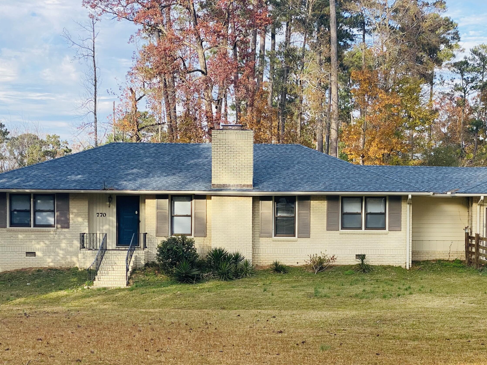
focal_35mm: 70
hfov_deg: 27.7
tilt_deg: -2.1
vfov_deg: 20.9
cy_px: 245
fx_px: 985
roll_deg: -0.4
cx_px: 296
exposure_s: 1/470
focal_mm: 6
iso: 20
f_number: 2
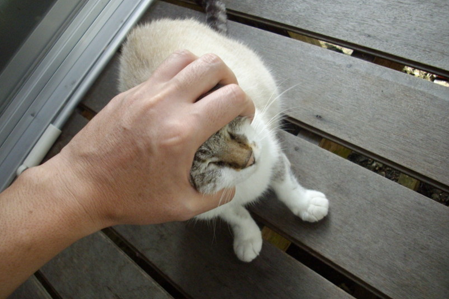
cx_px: 211
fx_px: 511
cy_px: 151
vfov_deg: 32.6
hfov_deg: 47.4
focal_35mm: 41
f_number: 2.8
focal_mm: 6.2
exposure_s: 1/125
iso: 147
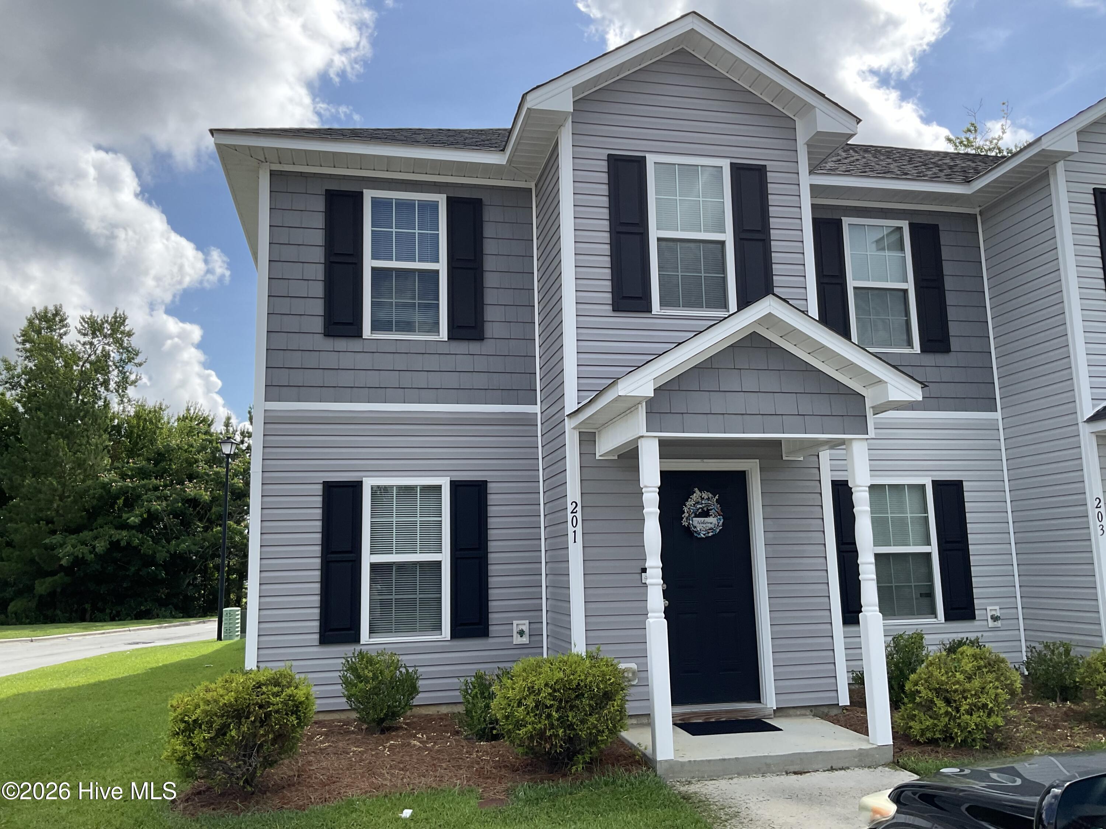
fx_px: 927
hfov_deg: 61.7
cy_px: 414
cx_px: 553
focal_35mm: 29
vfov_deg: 48.2
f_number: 1.8
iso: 16
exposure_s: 1/1168
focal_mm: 3
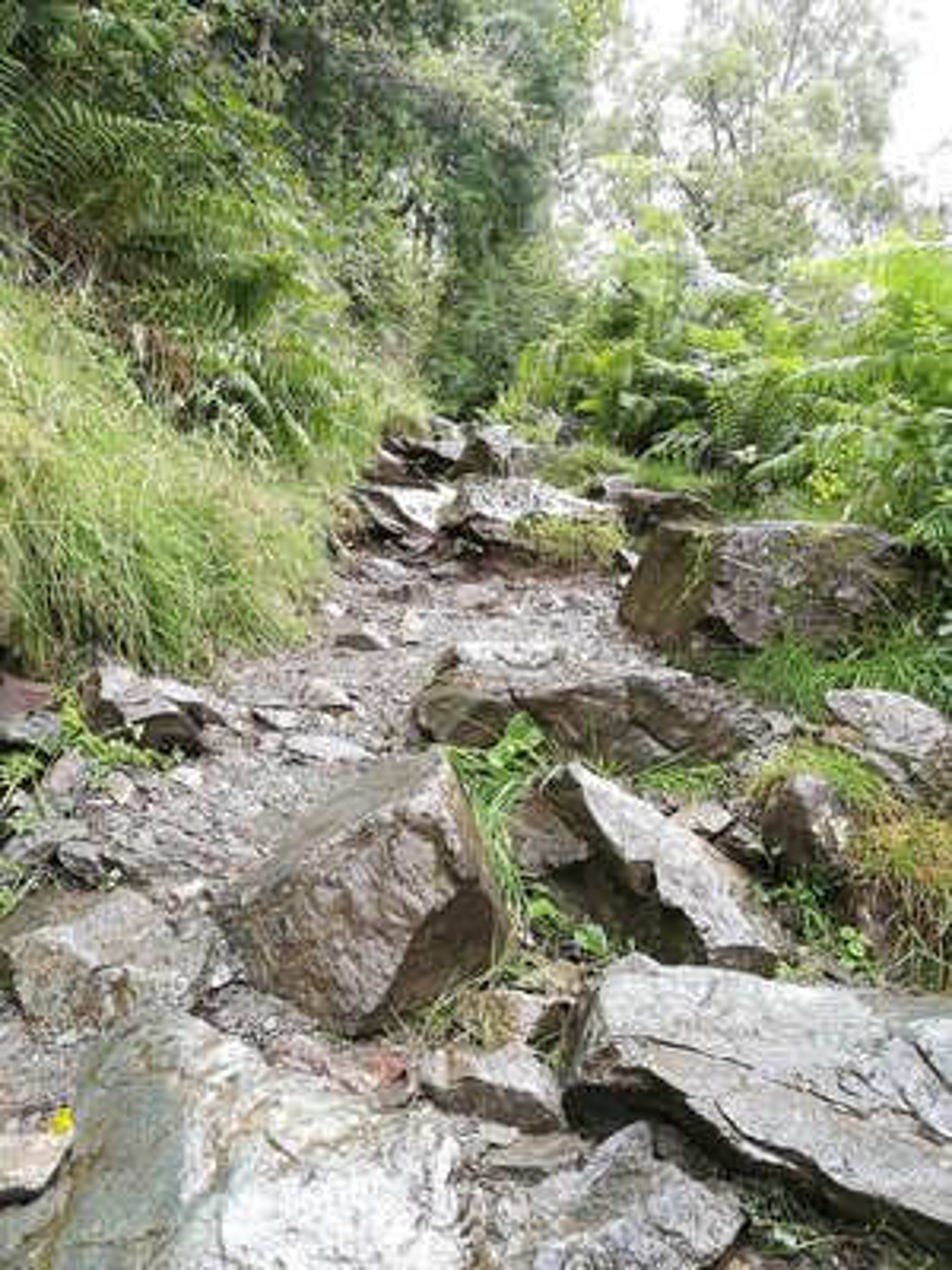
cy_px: 635
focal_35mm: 27
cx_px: 476
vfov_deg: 65.3
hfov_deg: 51.4
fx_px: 990
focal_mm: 4.5
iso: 80
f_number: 2.2
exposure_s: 1/100
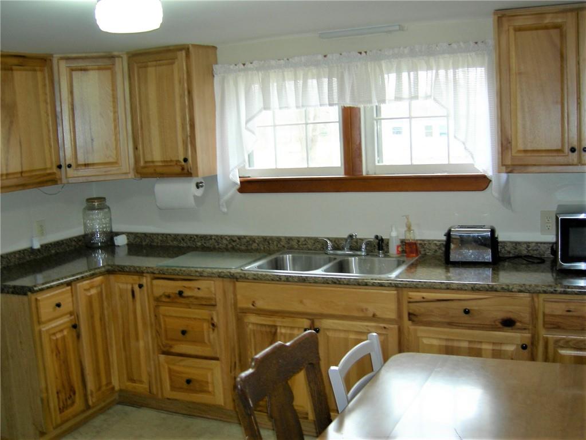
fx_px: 609
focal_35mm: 36
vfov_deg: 39.6
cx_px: 293
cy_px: 220
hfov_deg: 51.4
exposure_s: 1/30
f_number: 2.7
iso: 64
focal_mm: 7.5
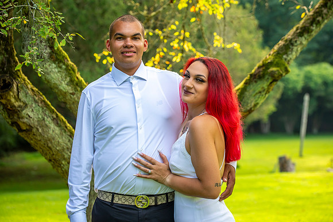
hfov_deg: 26.5
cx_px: 182
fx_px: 707
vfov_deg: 17.8
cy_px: 101
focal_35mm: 76
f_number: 3.5
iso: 400
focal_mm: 70
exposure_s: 1/200
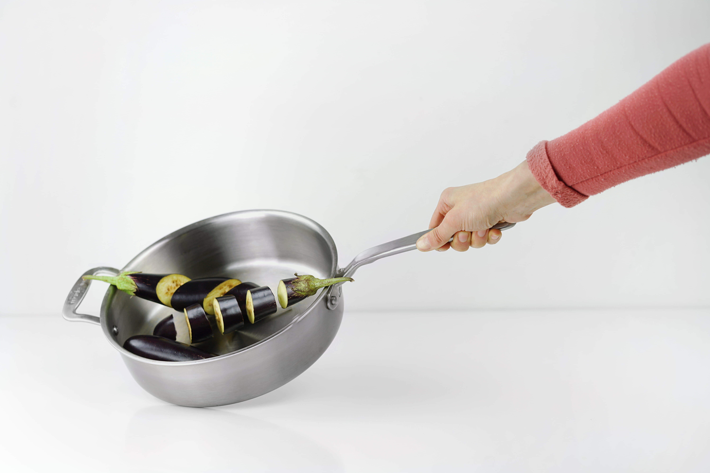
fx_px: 986
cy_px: 236
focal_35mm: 50
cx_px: 355
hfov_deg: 39.6
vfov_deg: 27.0
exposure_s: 1/60
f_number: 4
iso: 100
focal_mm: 50
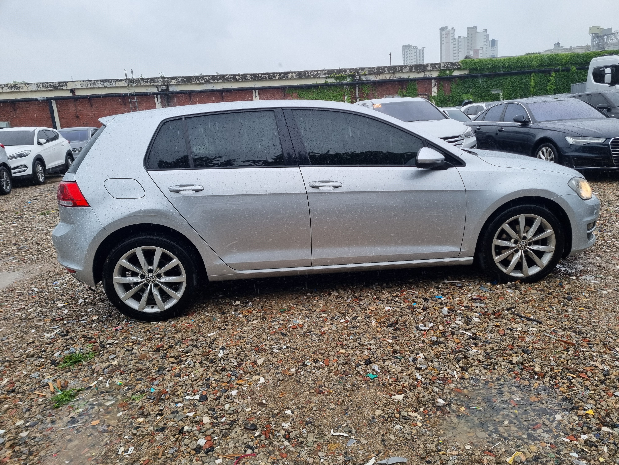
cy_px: 232
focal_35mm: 26
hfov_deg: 67.3
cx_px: 310
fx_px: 465
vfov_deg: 53.1
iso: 50
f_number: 1.8
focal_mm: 5.4
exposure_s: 1/378
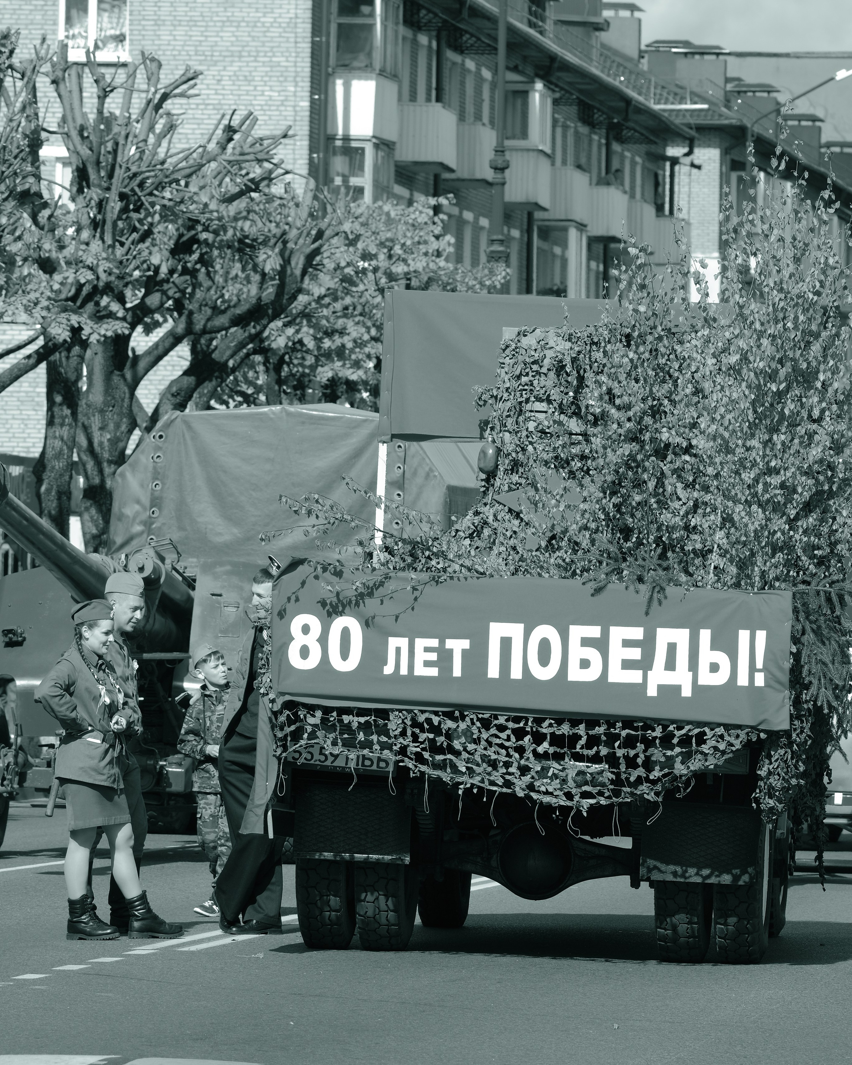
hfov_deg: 5.5
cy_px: 574
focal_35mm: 280
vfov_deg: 6.9
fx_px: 8825
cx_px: 425
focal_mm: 165.1
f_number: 8
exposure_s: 1/250
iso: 160
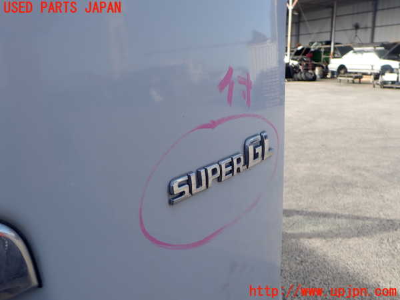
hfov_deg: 60.0
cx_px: 200
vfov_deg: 46.8
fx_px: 347
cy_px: 150
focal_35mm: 30
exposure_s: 1/320
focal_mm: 5.4
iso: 100
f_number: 3.2
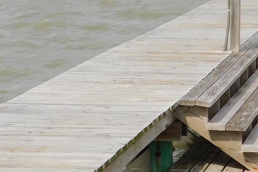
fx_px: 1268
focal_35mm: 177
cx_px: 228
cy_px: 73
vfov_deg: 7.8
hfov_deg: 11.5
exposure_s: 1/1250
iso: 125
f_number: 3.7
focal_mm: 8
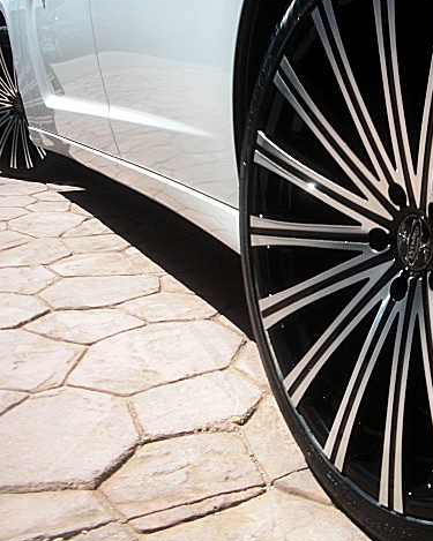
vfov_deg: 38.8
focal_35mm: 48
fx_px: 769
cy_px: 269
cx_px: 314
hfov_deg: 31.0
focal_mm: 6.3
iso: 50
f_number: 2.8
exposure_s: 1/640
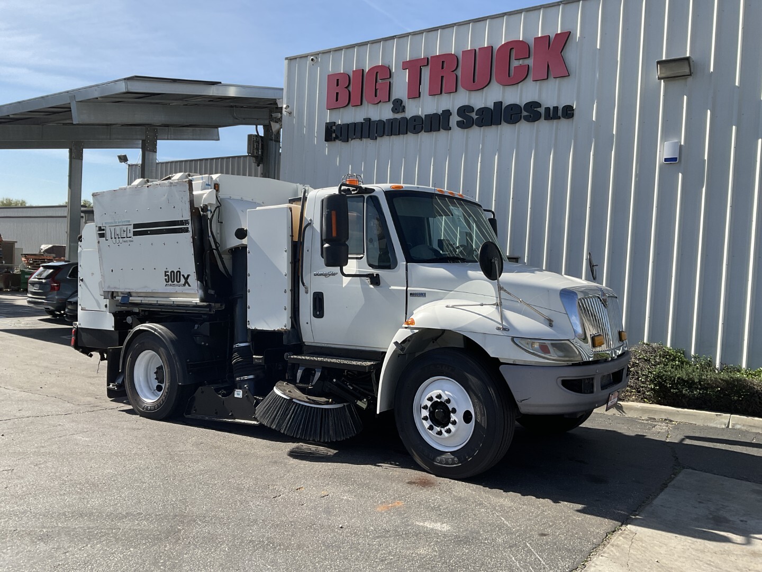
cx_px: 381
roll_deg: -4.4
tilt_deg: -1.9
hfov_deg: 61.7
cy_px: 286
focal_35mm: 29
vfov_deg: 48.2
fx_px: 638
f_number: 1.8
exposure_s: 1/1490
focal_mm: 3
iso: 16
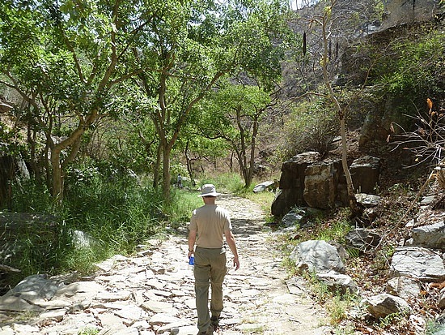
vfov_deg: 54.9
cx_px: 222
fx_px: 322
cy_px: 168
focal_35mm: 25
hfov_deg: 69.4
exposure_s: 1/200
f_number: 4
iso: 80
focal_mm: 4.1
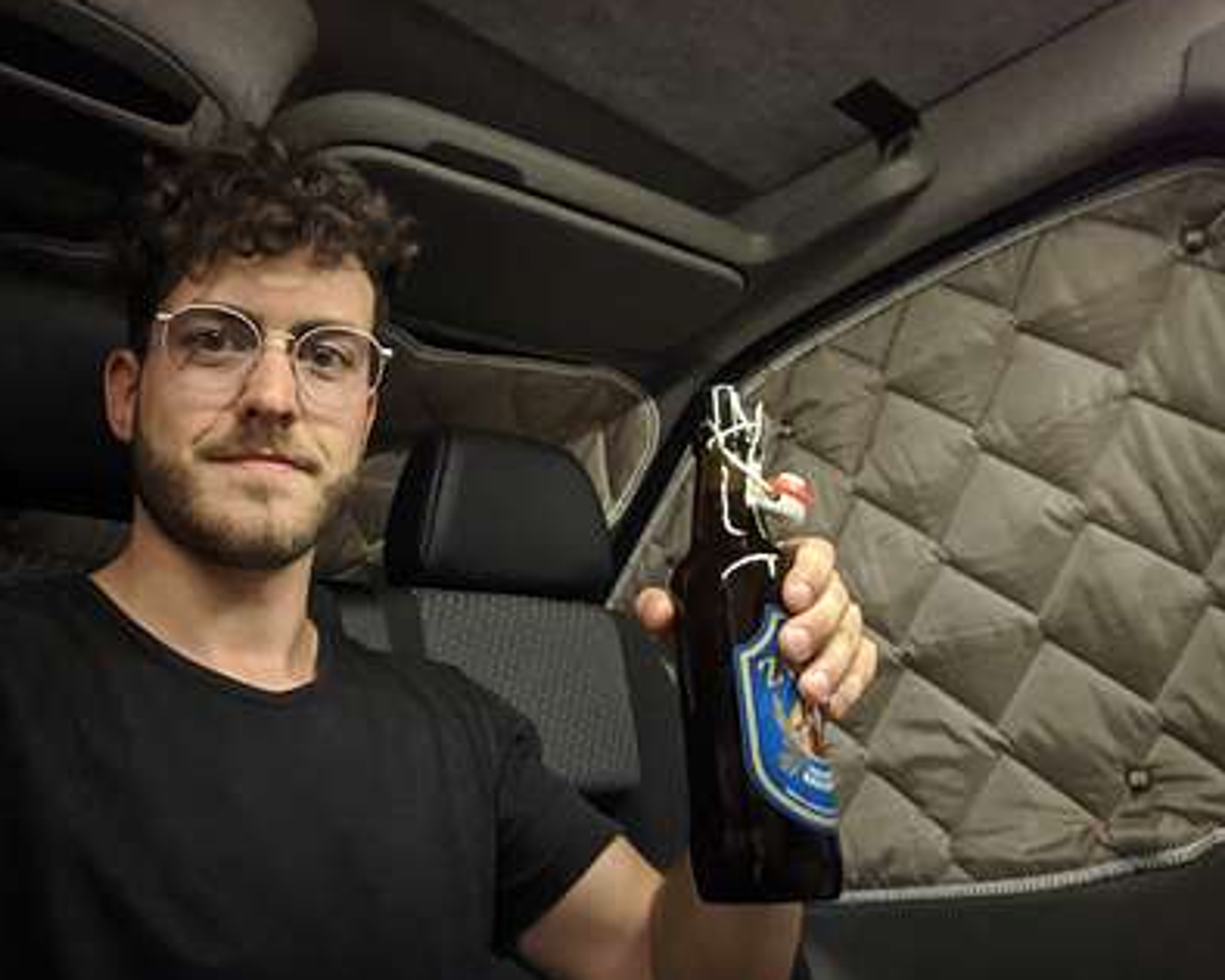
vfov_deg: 56.8
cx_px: 541
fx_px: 906
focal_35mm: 25
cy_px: 482
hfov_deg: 67.9
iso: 3422
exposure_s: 1/18.1
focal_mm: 2.47
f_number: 2
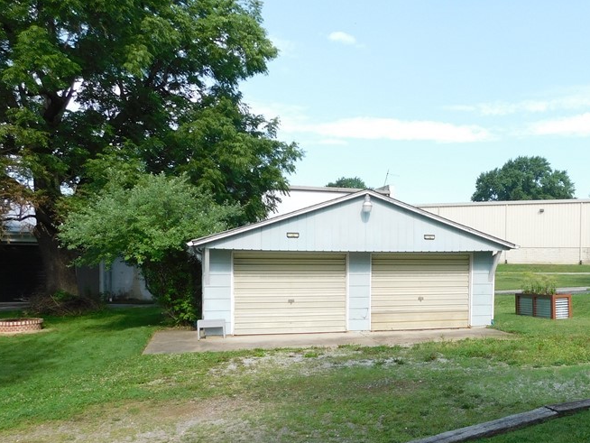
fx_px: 614
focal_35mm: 36
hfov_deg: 50.0
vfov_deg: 39.3
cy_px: 287
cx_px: 414
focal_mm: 4
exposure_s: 1/640
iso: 125
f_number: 3
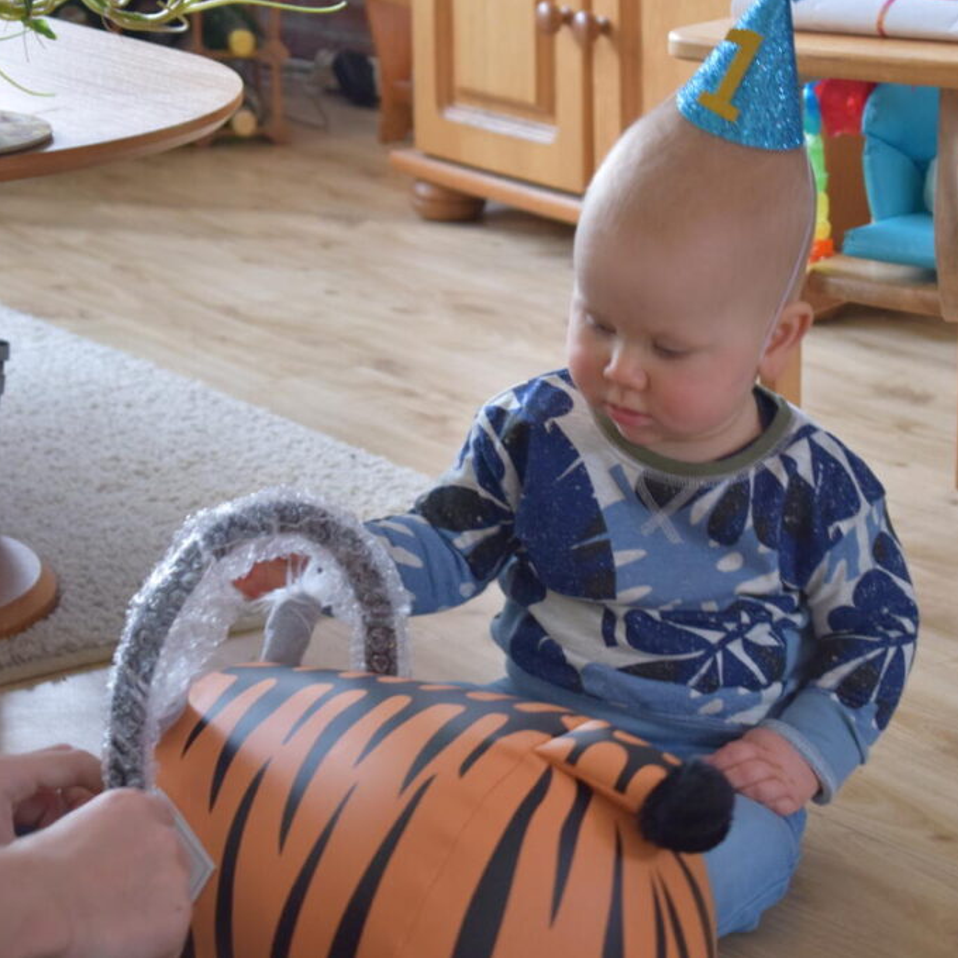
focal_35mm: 106
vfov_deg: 16.5
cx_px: 528
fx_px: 3308
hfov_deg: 16.5
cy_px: 478
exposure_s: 1/30
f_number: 5.6
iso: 1600
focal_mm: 55
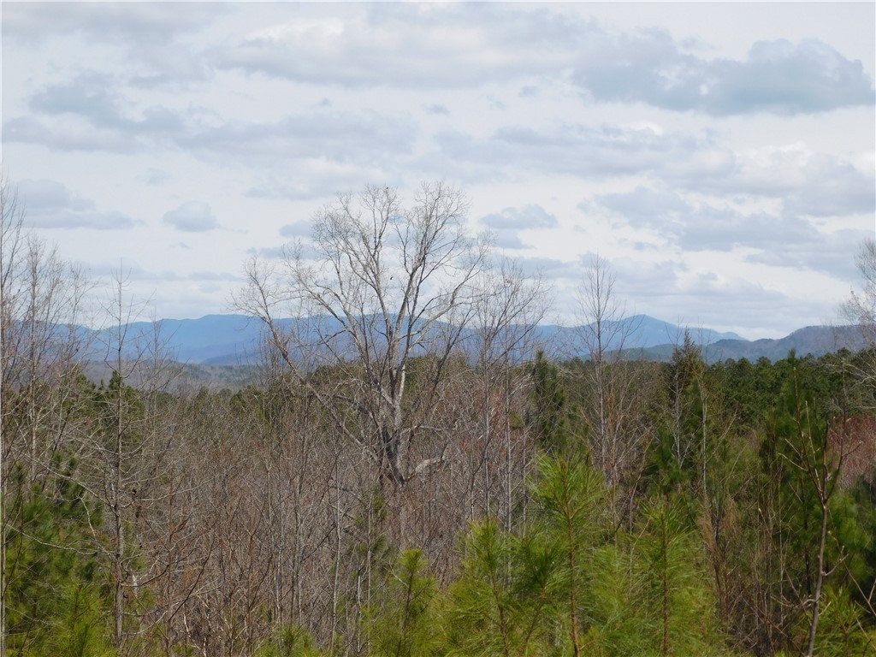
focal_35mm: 80
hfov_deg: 24.4
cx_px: 438
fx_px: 2024
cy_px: 328
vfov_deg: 18.4
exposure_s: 1/1000
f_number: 4.4
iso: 125
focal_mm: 14.2
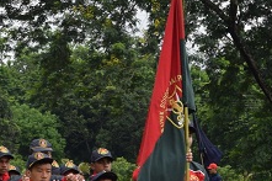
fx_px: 1593
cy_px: 247
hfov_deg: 9.6
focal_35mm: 211
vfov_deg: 6.4
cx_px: 342
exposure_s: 1/200
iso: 400
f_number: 10
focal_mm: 35
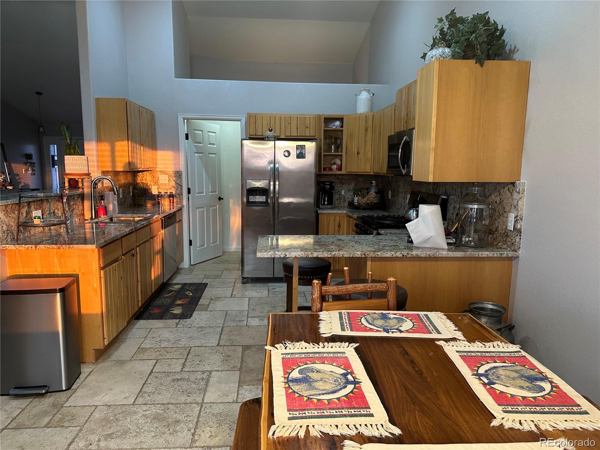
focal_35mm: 24
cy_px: 225
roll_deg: -0.5
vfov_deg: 56.8
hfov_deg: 71.6
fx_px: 416
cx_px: 300
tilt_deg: -7.5
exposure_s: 1/60
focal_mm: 6.86
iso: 160
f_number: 1.78
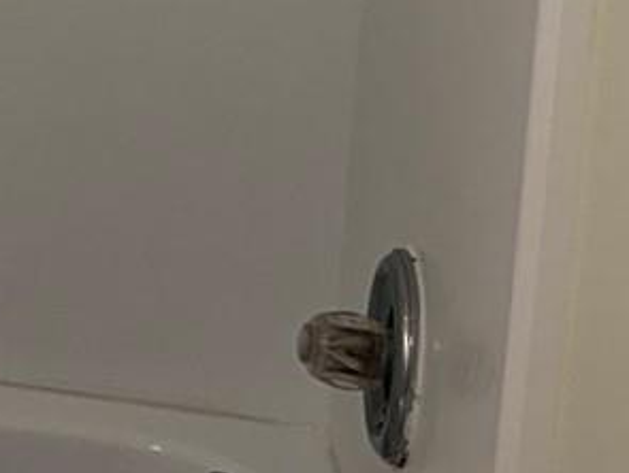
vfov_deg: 11.0
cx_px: -989
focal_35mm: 130
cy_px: -243
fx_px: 2365
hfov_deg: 11.7
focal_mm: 6.76
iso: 64
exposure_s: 1/196
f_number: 1.78
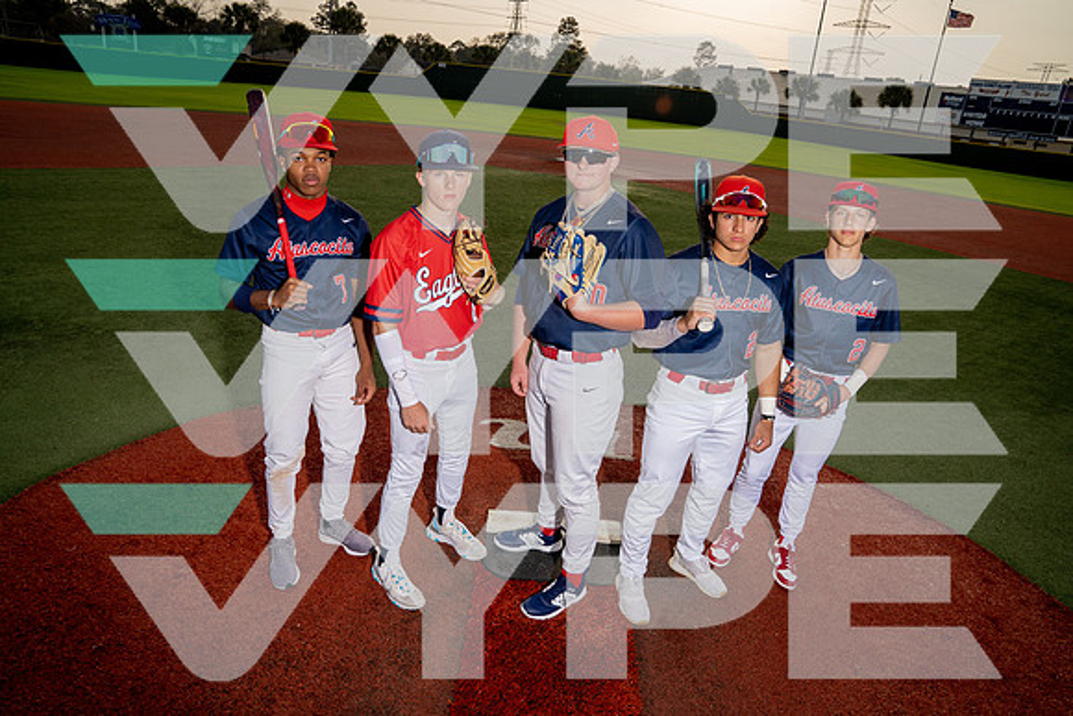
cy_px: 358
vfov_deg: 53.2
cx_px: 536
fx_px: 715
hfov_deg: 73.7
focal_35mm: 24
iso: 250
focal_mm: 24
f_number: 11
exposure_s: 1/250
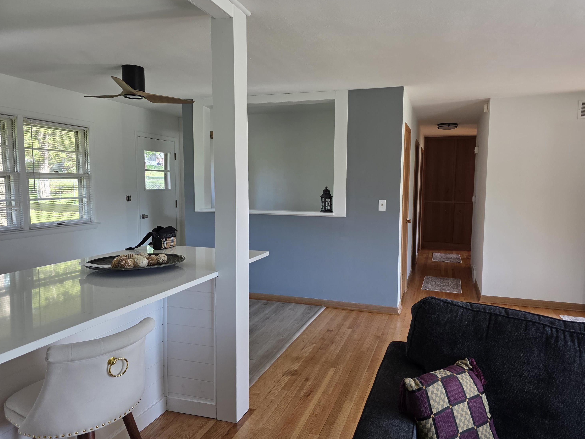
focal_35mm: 24
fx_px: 406
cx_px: 300
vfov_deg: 56.8
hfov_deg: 71.6
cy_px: 220
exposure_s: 1/180
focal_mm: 6.3
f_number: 1.7
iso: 125
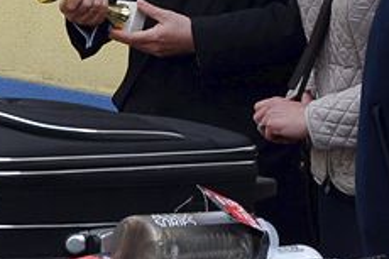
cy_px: -14
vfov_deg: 5.1
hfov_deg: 7.7
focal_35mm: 266
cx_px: -118
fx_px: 2872
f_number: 10
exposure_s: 1/400
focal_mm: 48
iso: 500
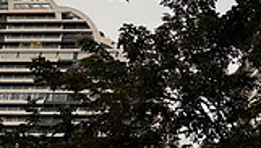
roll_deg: -3.3
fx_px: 651
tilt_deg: +22.6
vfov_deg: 12.8
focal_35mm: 94
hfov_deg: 22.1
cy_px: 150
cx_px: 237
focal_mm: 6.76
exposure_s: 1/100
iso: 200
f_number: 1.78
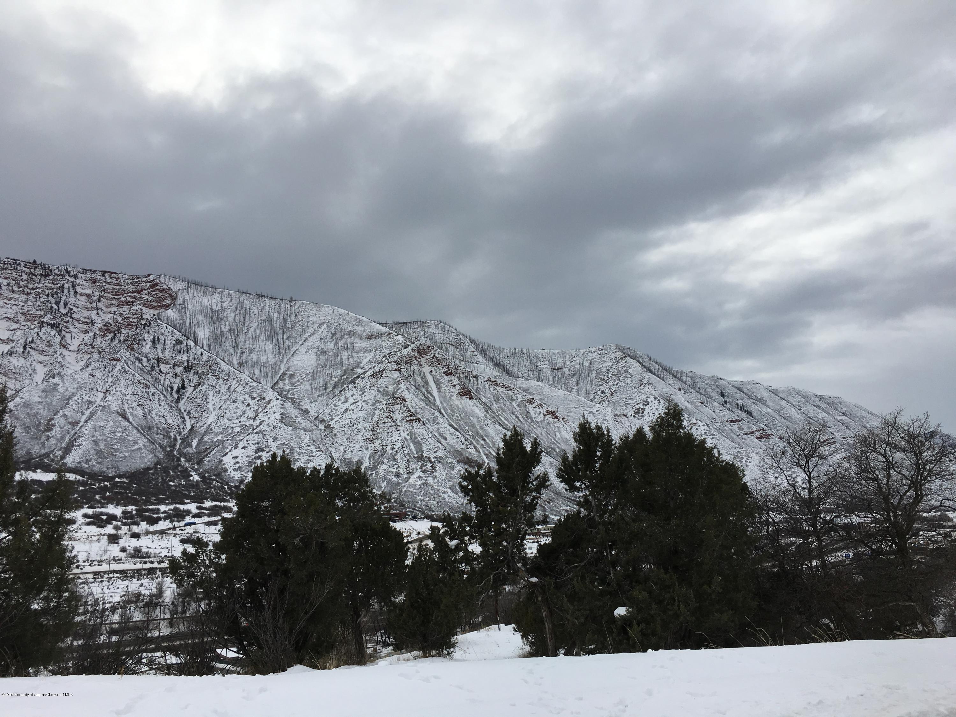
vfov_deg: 48.2
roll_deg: +1.6
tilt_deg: +10.9
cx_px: 478
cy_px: 358
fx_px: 801
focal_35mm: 29
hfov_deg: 61.7
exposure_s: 1/2404
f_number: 2.2
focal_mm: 4.15
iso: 25
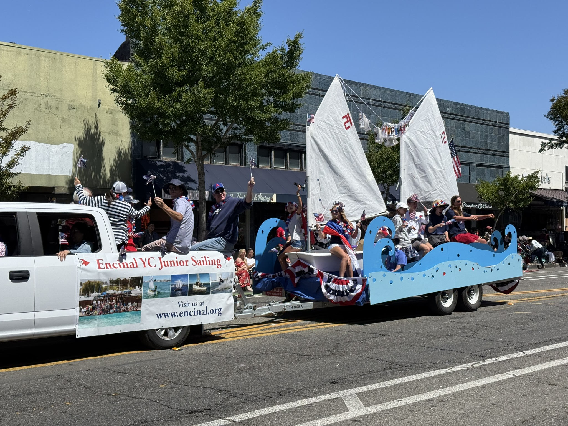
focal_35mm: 48
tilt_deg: +0.7
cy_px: 213
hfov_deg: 39.7
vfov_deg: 30.3
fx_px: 788
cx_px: 284
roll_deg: -0.2
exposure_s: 1/6536
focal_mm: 6.76
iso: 64
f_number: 1.78
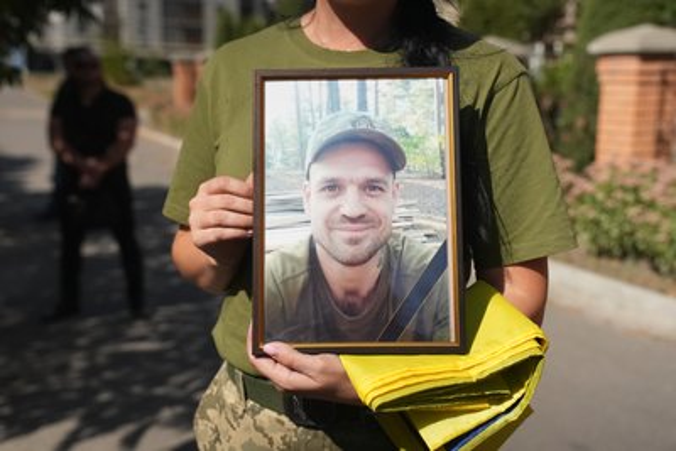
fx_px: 939
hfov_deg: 39.6
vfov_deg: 27.0
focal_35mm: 50
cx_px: 338
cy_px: 226
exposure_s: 1/500
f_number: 4.5
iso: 6400
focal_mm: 50
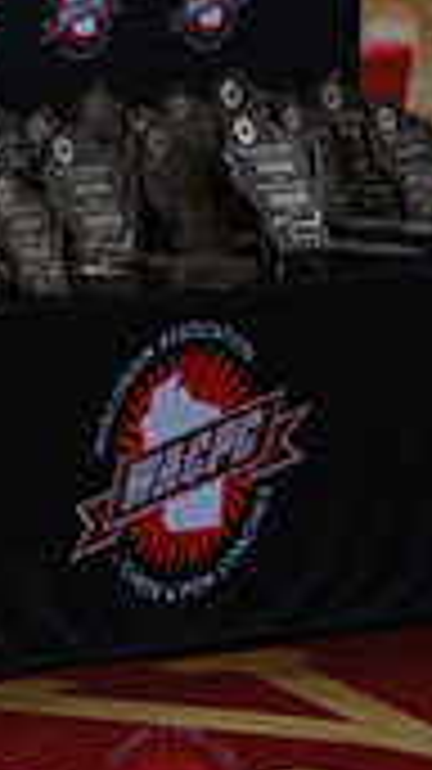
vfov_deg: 3.0
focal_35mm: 711
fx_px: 14500
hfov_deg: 1.7
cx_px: -814
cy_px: 651
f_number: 4
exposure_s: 1/400
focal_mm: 200
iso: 4000
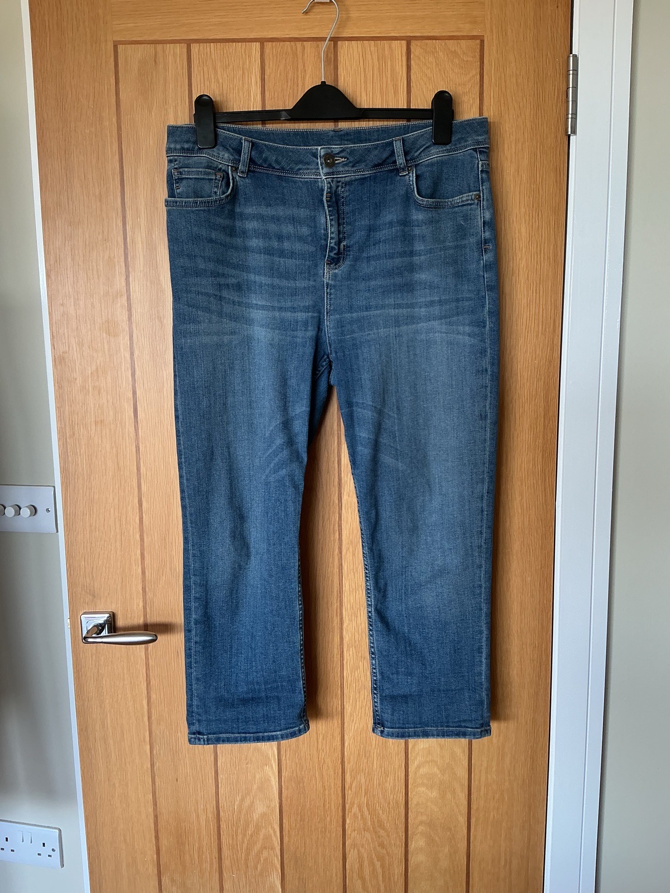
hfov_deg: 48.2
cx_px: 335
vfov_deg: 61.7
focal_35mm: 29
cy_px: 446
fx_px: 748
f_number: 1.8
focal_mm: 3
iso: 40
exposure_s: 1/60
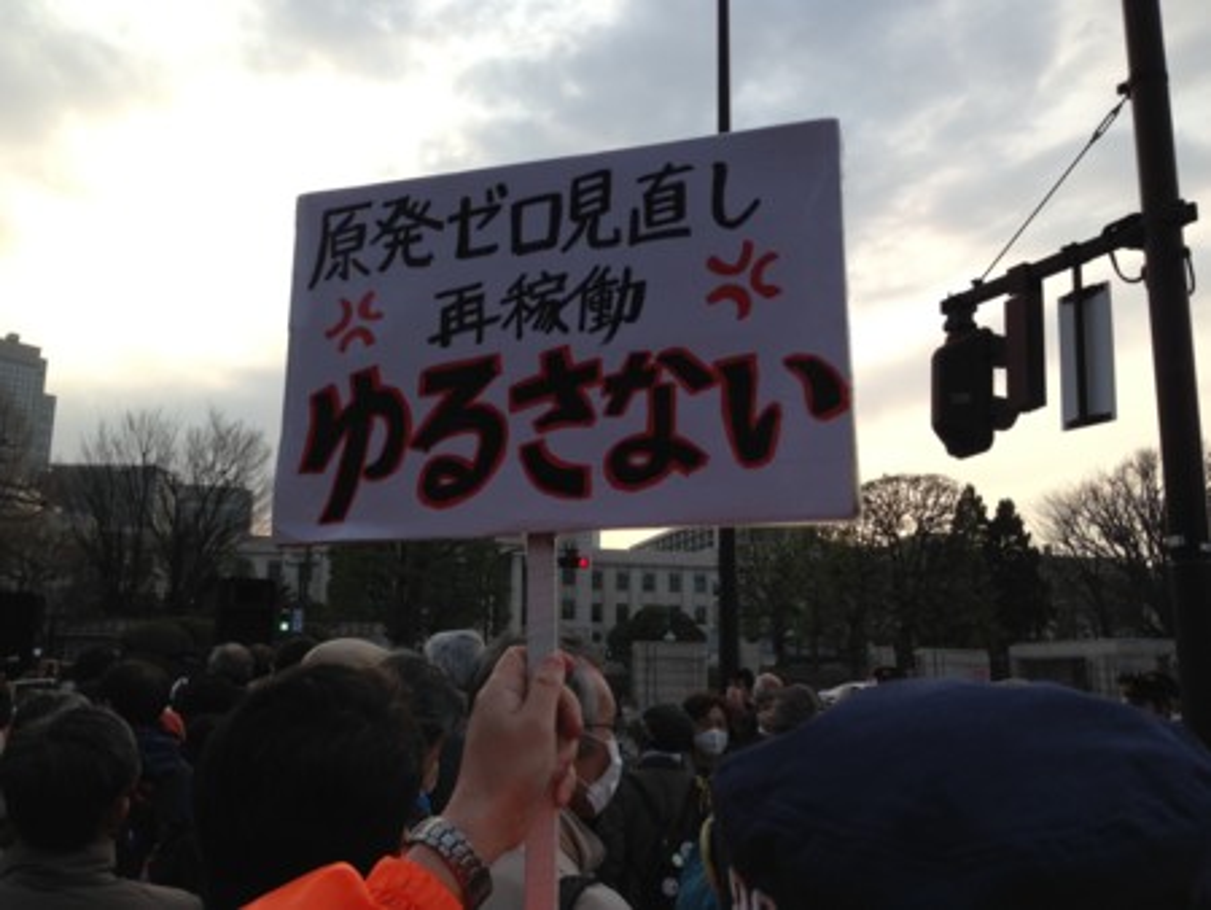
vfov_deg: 43.0
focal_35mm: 33
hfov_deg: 55.3
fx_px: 1155
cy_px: 455
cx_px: 606
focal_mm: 4.13
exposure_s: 1/387
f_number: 2.4
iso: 50
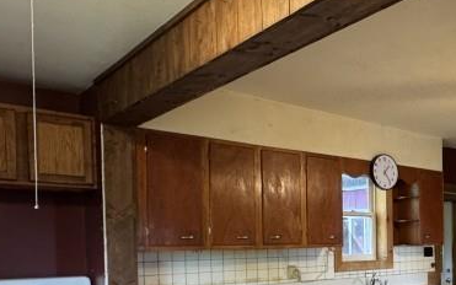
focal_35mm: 41
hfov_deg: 42.6
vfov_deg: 29.9
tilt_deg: -1.8
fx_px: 510
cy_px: 258
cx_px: 440
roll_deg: +0.5
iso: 320
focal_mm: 2.22
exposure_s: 1/60
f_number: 2.2
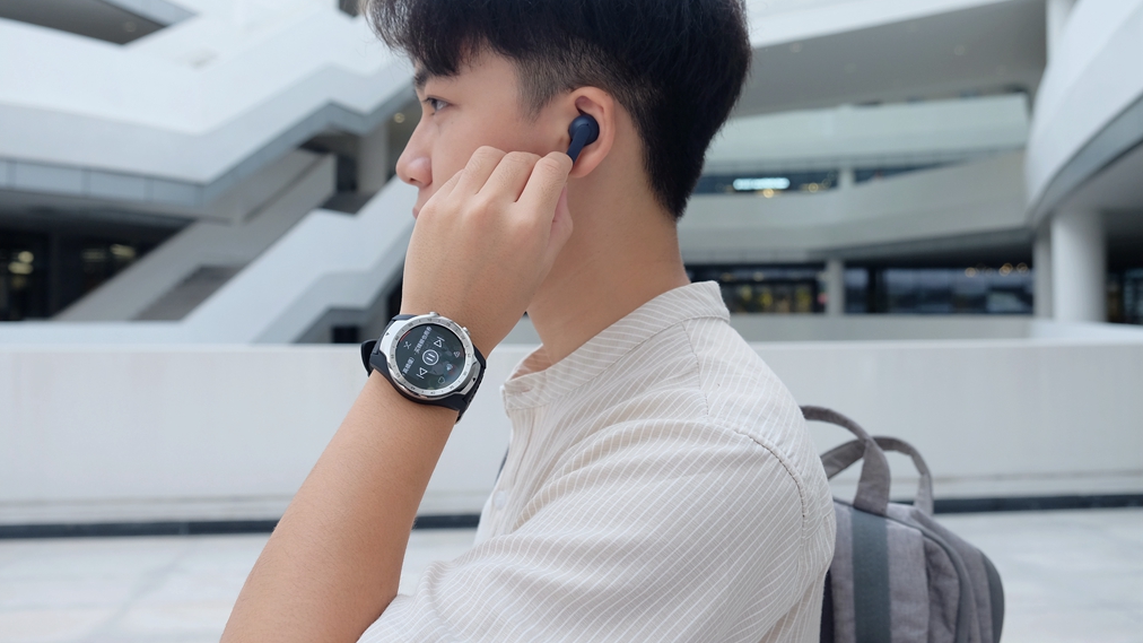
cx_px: 566
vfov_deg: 33.6
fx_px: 1061
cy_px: 260
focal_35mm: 35
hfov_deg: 56.6
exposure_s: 1/120
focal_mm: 22.3
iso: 400
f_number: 4.5
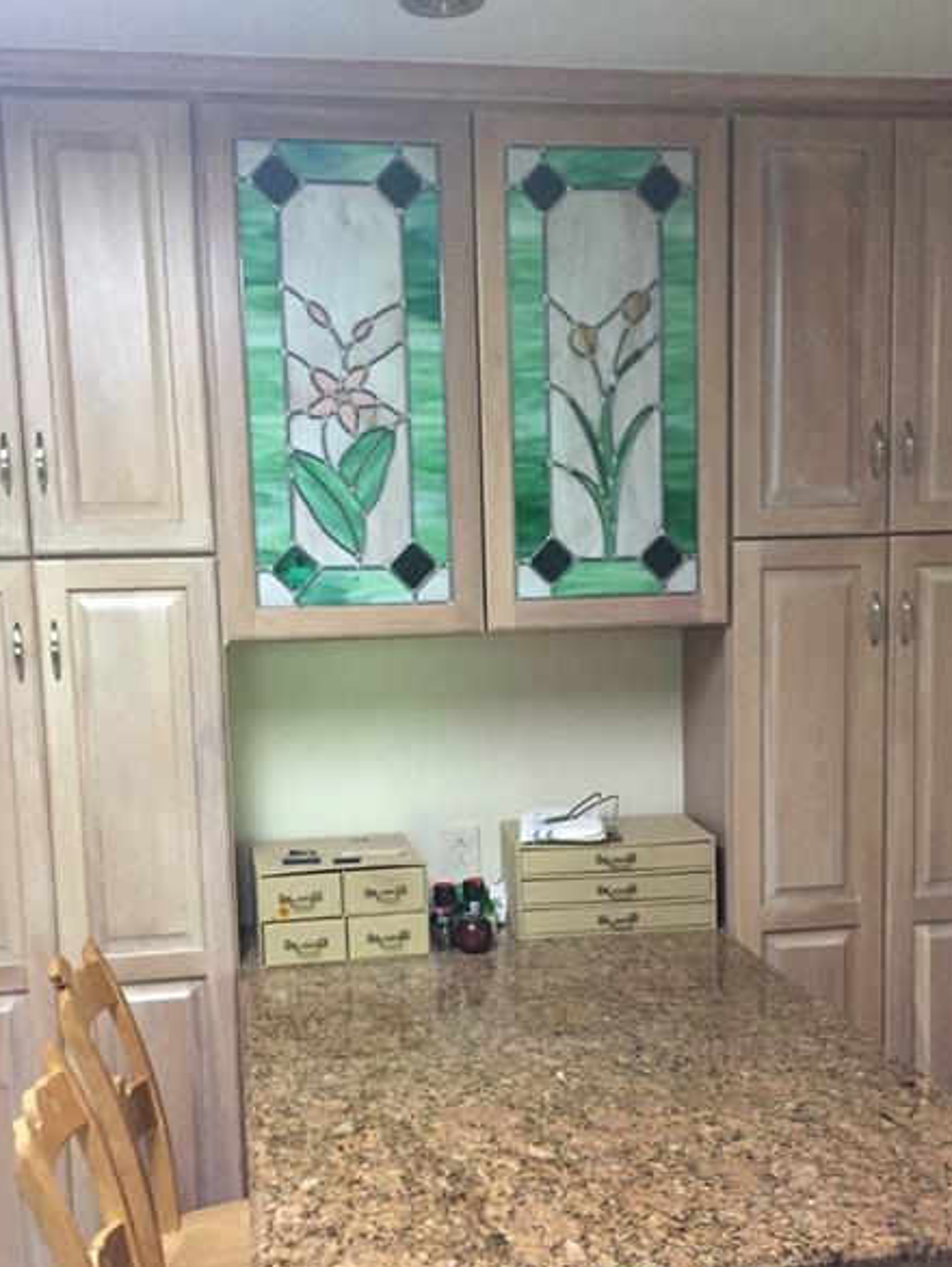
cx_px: 480
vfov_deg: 48.7
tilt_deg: -7.0
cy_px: 761
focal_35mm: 38
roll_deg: +1.3
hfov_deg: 37.7
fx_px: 1392
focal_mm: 4.15
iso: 200
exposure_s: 1/30
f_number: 2.2
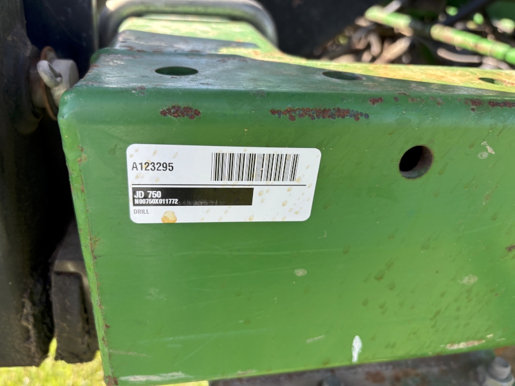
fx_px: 387
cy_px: 193
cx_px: 258
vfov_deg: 53.1
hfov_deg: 67.3
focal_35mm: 26
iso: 50
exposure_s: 1/414
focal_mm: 5.96
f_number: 1.6
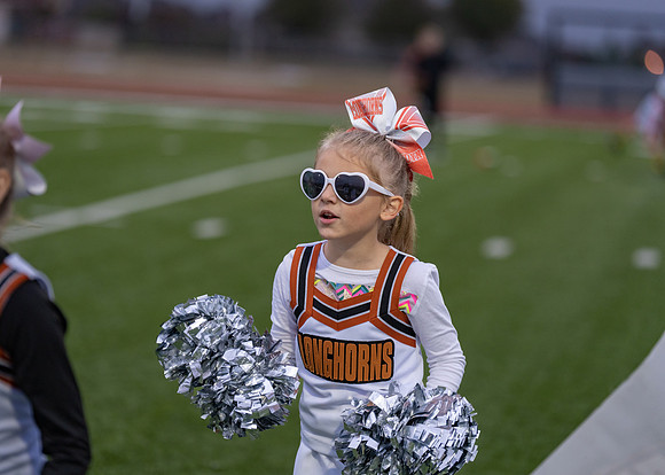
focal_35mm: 147
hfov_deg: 13.7
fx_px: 2770
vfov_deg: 9.8
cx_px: 332
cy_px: 238
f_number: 2.8
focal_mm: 140
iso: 1000
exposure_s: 1/1000
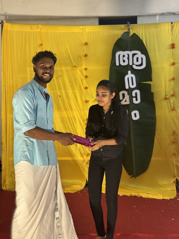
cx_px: 90
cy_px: 120
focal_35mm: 52
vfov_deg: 36.8
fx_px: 359
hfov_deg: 28.0
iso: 80
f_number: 1.6
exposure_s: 1/50
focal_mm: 5.96
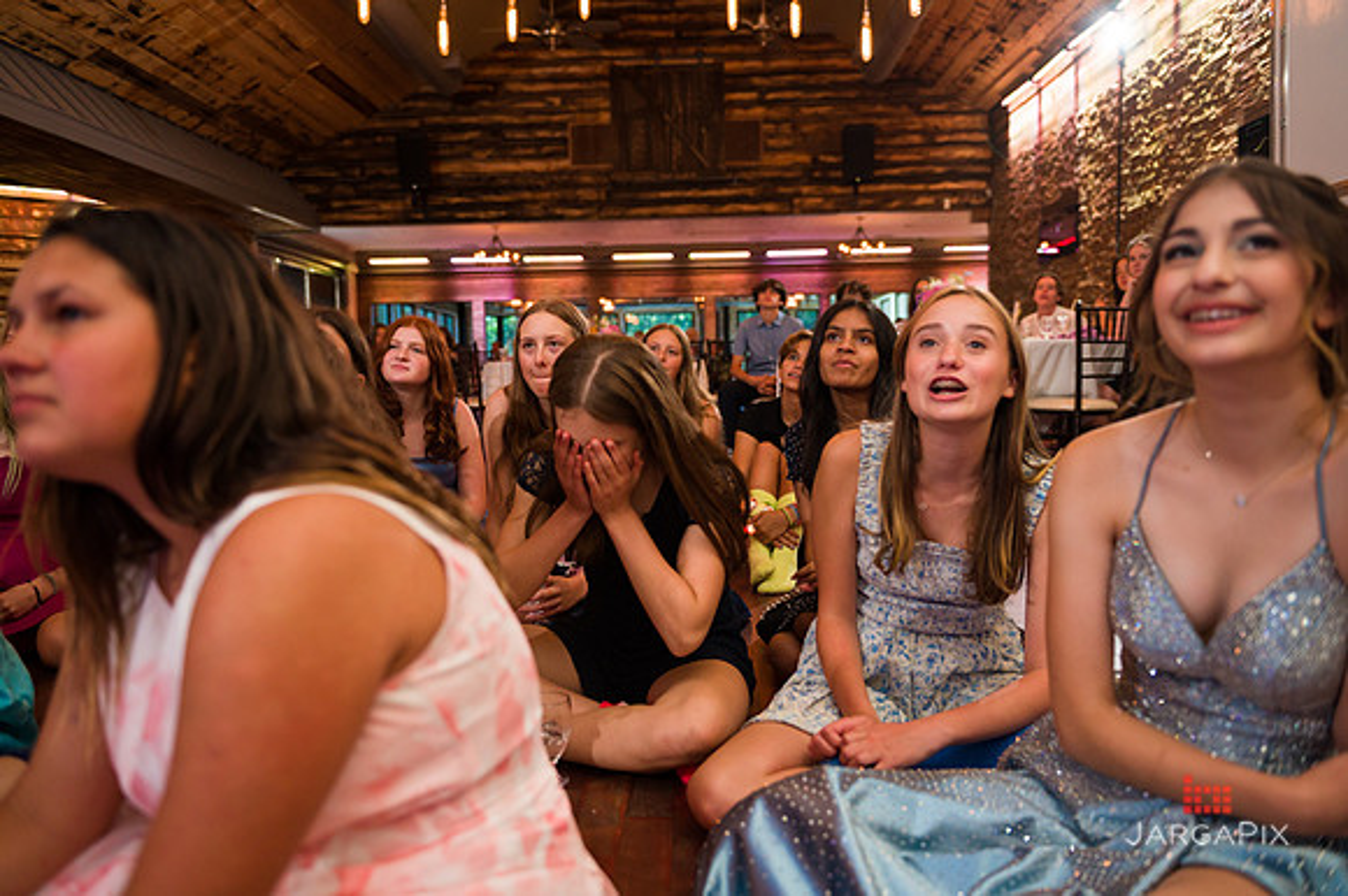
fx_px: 1085
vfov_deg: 44.9
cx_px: 674
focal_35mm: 29
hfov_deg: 63.7
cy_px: 448
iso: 1250
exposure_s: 1/125
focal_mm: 29
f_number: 3.2
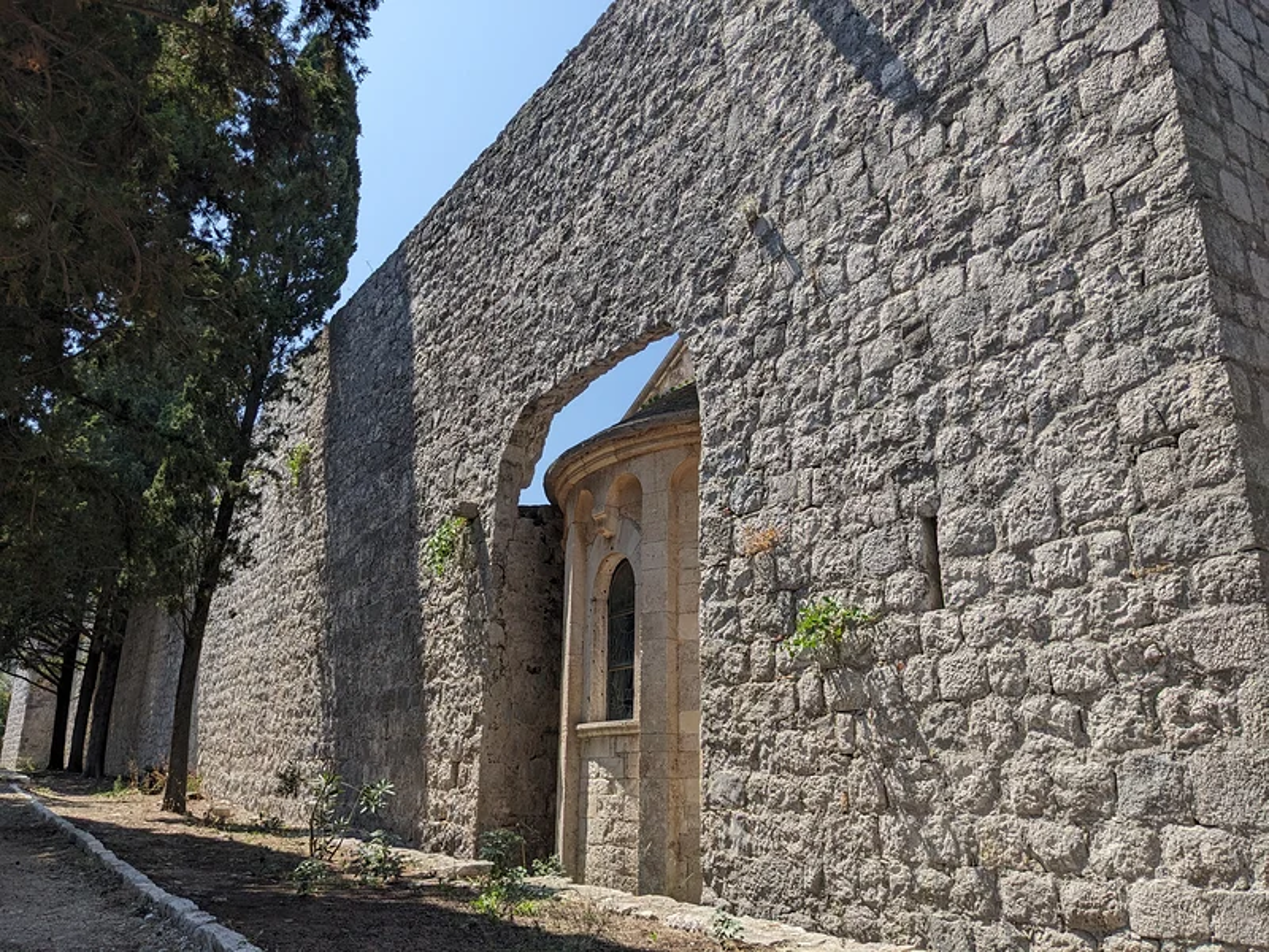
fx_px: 990
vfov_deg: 51.4
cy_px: 476
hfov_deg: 65.3
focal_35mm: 27
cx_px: 634
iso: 66
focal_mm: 4.38
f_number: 1.73
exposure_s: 1/4673
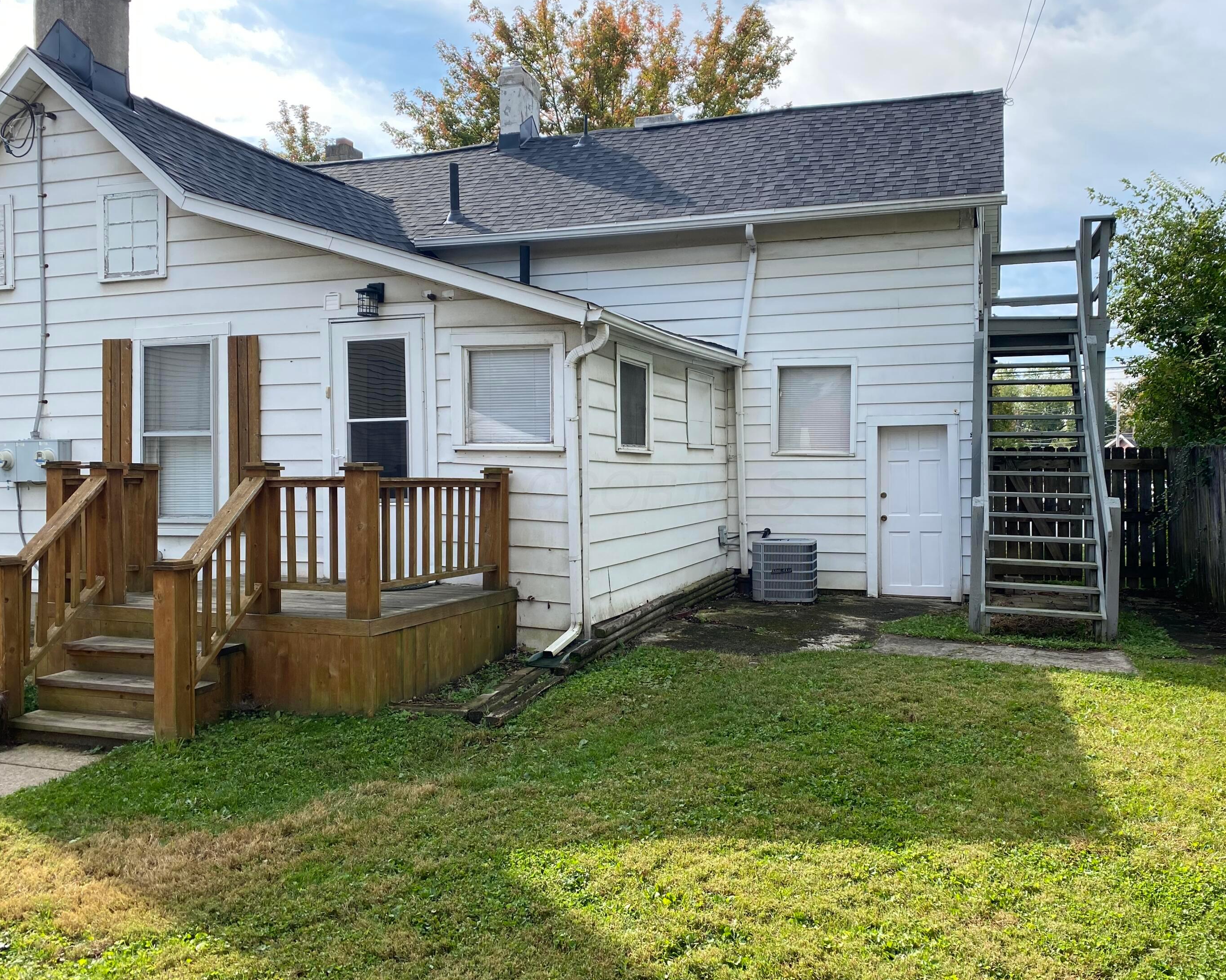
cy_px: 489
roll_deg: -0.3
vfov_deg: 51.5
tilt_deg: -1.9
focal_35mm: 28
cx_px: 661
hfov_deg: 62.1
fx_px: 1016
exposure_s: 1/1258
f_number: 1.8
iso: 32
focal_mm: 4.25
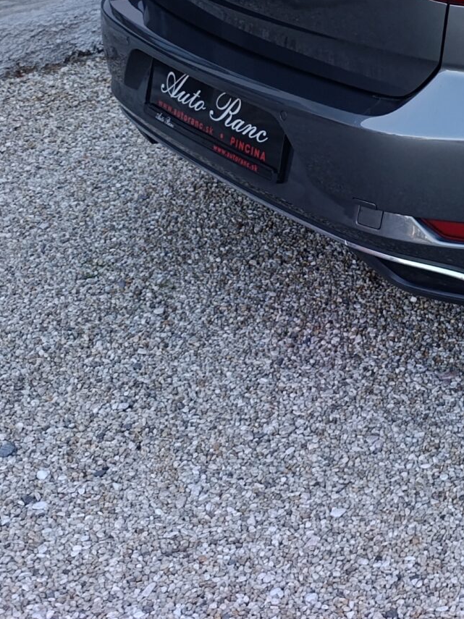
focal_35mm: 69
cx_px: 763
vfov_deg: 25.9
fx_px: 1233
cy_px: -70
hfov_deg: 18.1
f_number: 1.6
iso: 125
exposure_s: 1/100
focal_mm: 6.14
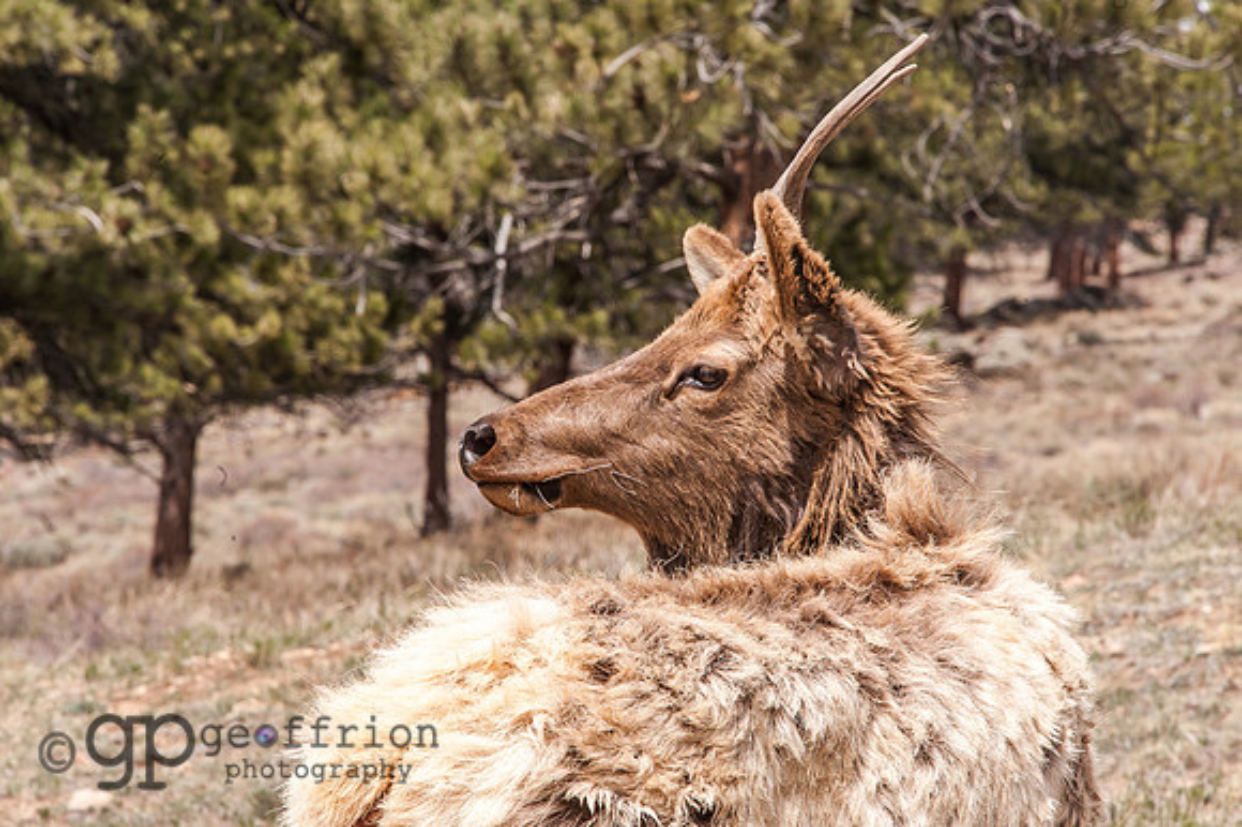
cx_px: 621
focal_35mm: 300
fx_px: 10344
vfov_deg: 4.6
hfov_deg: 6.9
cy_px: 414
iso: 1250
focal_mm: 300
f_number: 22
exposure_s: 1/125
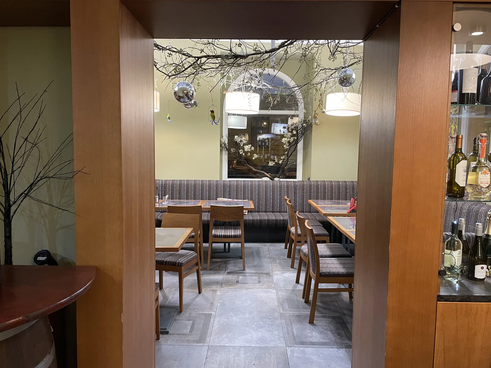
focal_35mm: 26
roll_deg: -0.6
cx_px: 246
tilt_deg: -5.0
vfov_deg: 53.1
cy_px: 184
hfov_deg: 67.3
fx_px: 369
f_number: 1.6
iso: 400
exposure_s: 1/33
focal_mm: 4.2
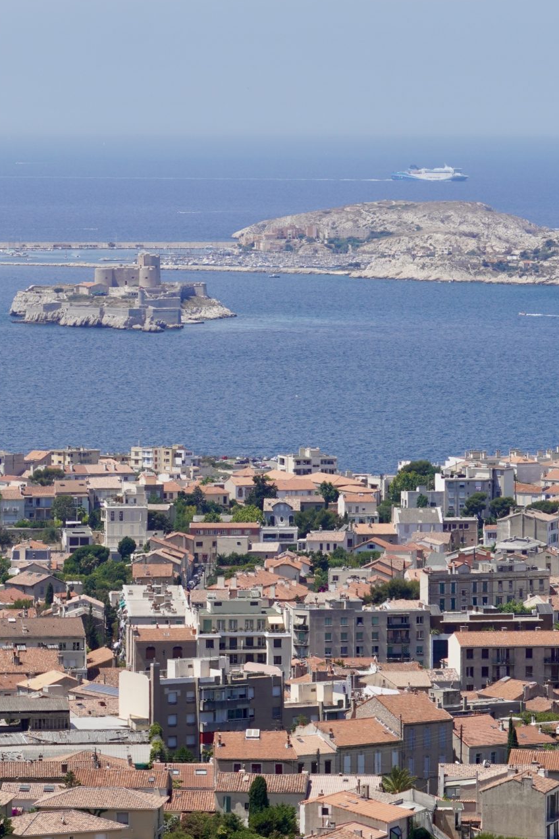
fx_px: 4706
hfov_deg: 6.8
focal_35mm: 202
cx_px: 110
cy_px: 181
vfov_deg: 10.2
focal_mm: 67
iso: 100
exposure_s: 1/400
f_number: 7.1
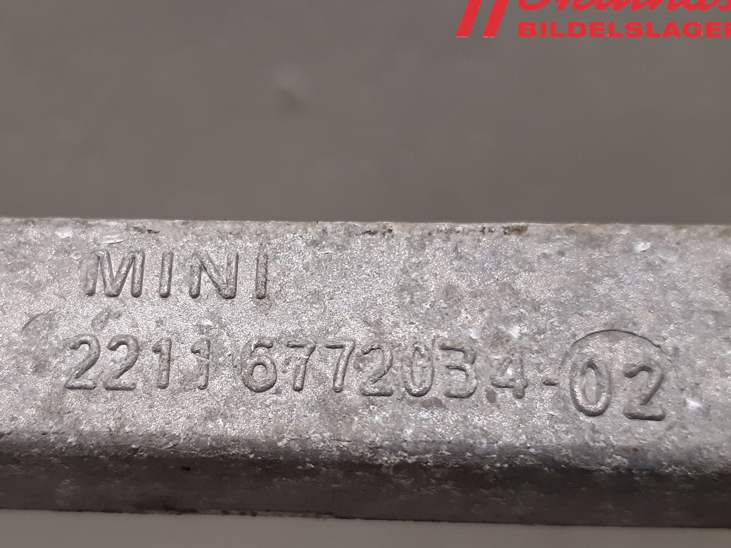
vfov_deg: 41.7
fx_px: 718
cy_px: 316
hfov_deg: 53.2
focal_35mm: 34
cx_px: 264
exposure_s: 1/50
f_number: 1.7
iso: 125
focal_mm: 3.93
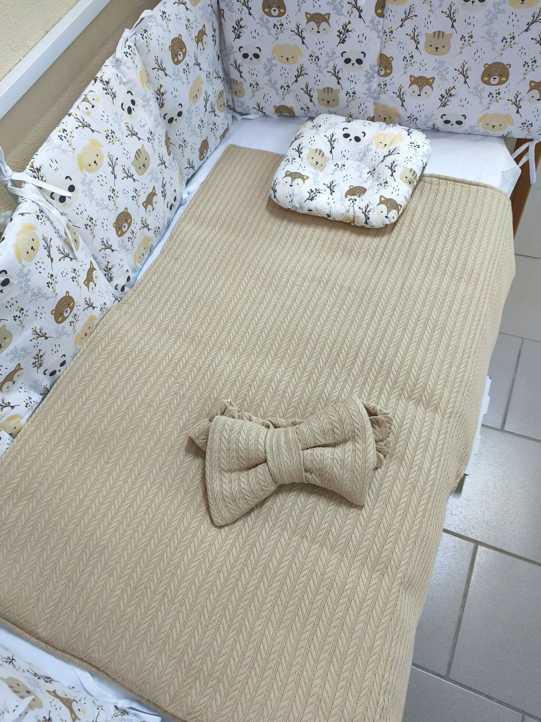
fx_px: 542
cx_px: 245
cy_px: 357
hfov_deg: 53.0
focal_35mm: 26
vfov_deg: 67.3
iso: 640
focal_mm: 6.57
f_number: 1.6
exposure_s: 1/50
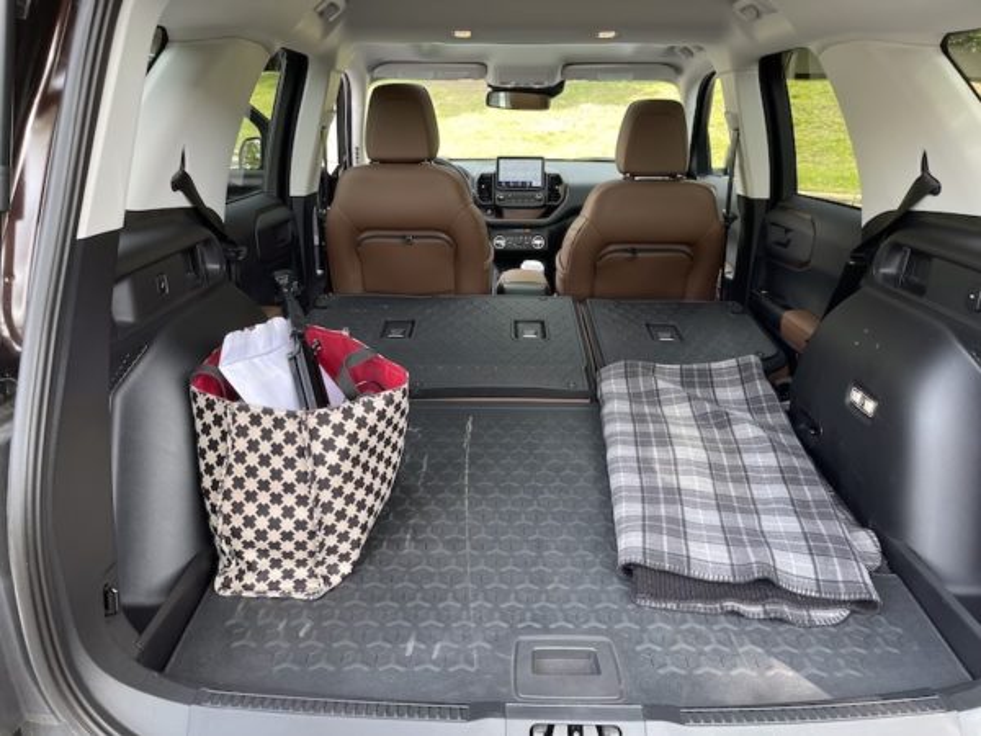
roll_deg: -2.7
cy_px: 368
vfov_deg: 53.1
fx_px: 737
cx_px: 490
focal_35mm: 26
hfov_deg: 67.3
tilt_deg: -21.1
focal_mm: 5.1
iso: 80
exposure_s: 1/121
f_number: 1.6
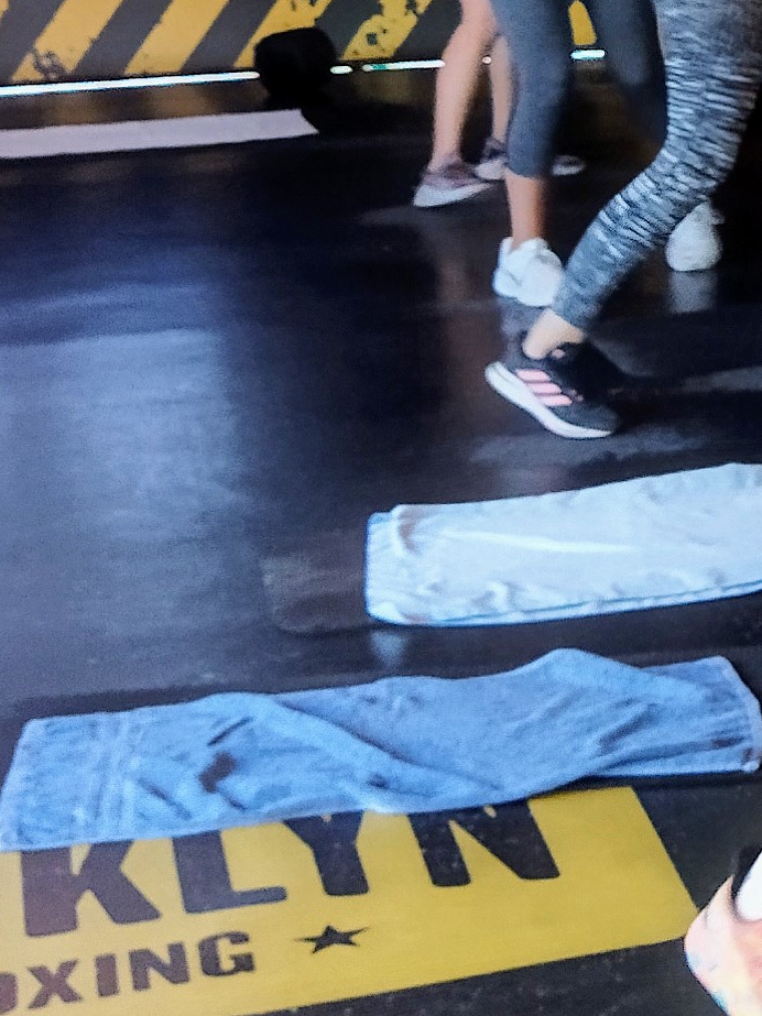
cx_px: 1452
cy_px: -4
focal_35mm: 117
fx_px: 3435
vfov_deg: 16.5
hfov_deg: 11.6
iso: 225
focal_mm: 4.71
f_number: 1.79
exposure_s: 1/50
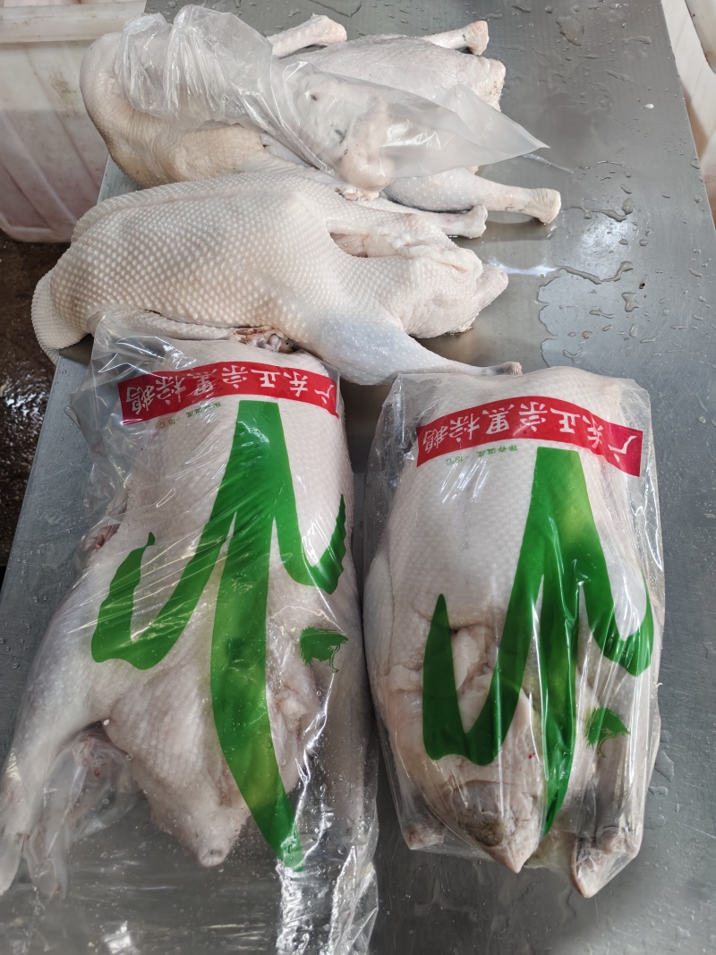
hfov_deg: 58.9
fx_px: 634
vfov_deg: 73.9
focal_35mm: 23
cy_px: 478
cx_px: 358
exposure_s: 1/100
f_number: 1.88
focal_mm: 5.56
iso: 239
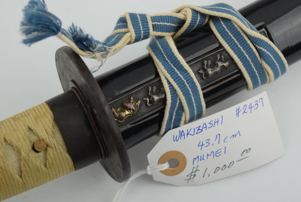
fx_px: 893
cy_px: 101
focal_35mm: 107
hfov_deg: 19.1
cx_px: 175
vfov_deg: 12.9
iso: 1600
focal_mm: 55
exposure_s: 1/3200
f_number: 5.6
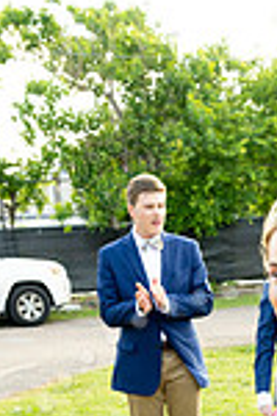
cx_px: 258
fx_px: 935
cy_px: 541
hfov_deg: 16.6
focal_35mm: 81
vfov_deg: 22.4
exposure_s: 1/250
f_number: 5.6
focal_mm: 27
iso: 400
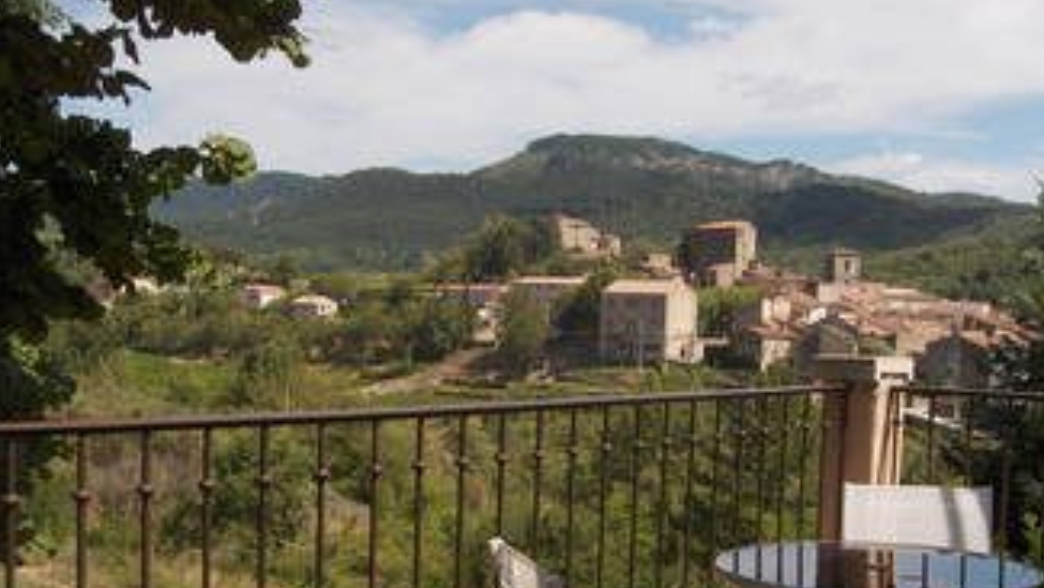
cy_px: 398
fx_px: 1301
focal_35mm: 47
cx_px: 549
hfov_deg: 43.7
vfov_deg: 25.3
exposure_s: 1/758
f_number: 4.8
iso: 100
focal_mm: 8
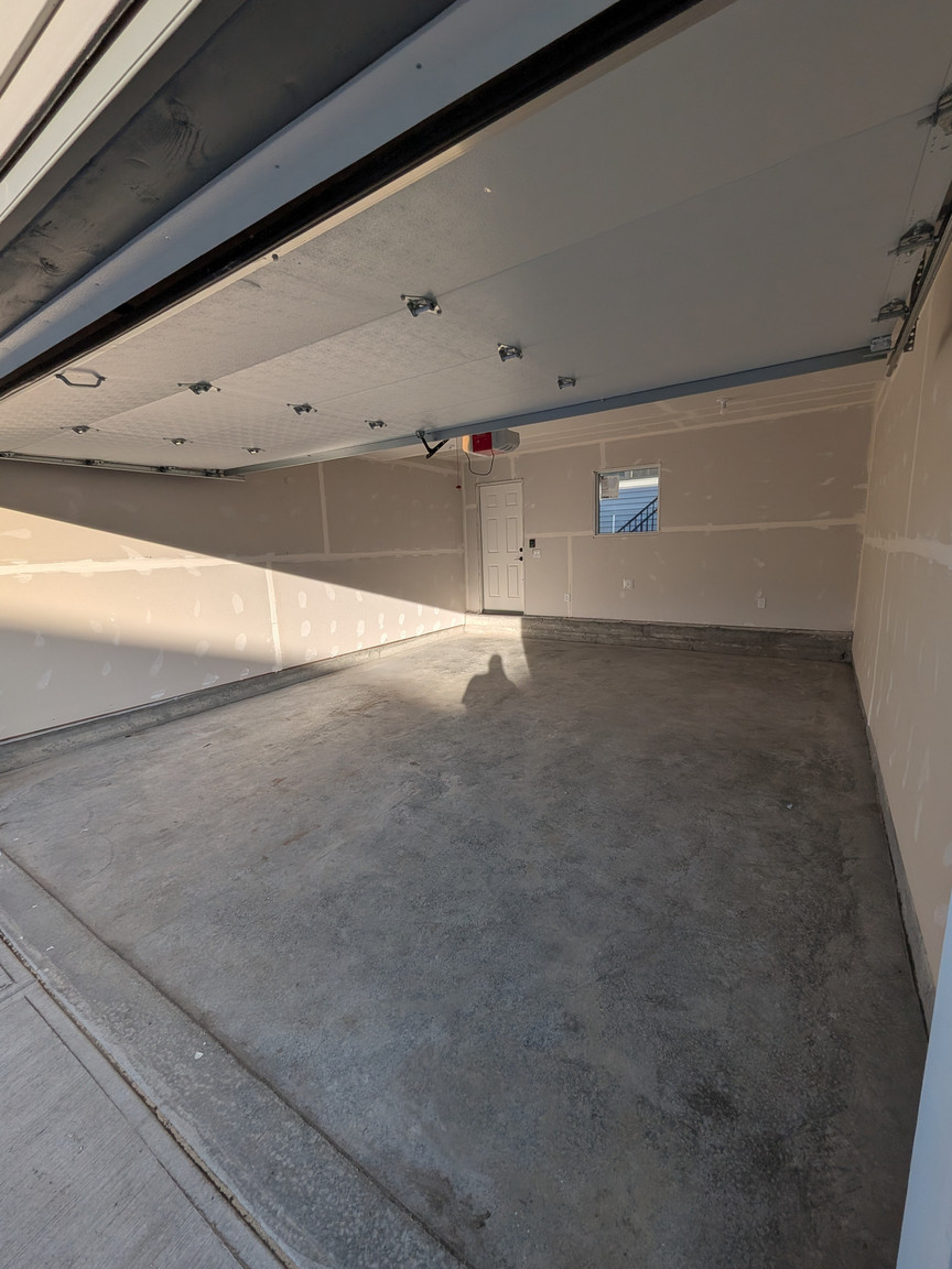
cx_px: 476
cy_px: 634
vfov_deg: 106.2
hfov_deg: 89.9
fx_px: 477
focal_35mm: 13
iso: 29
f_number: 2.2
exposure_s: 1/745
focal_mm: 1.54
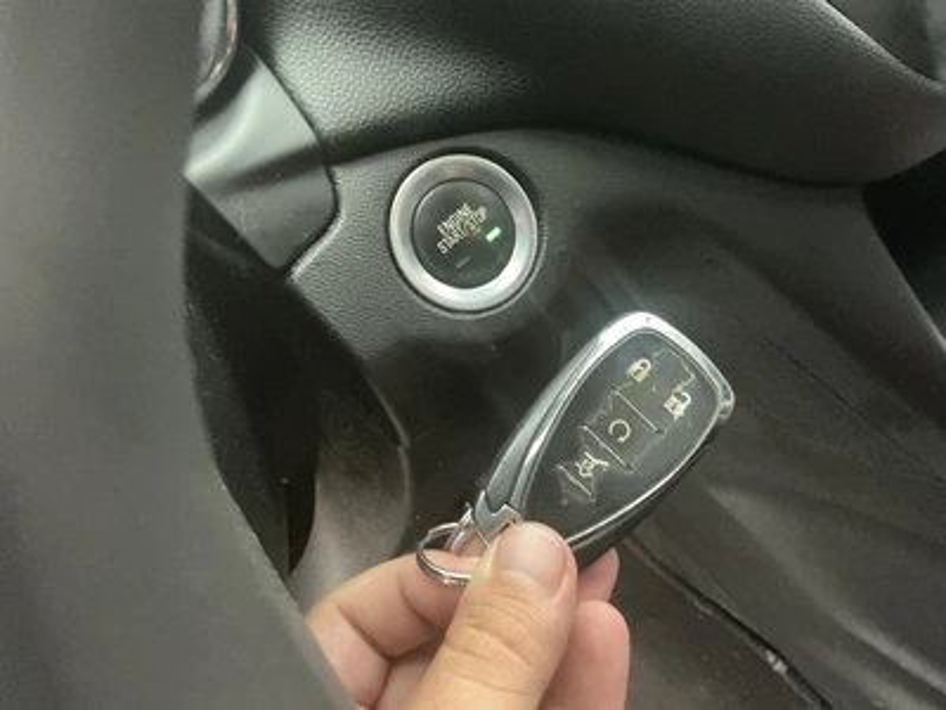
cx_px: 473
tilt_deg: -42.8
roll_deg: +32.1
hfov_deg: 63.4
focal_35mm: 28
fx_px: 765
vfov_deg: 49.7
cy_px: 355
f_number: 1.8
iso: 500
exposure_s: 1/30
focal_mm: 3
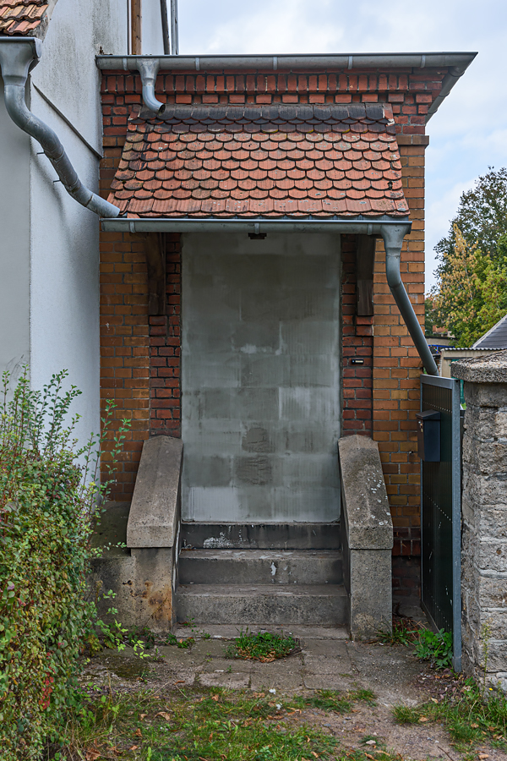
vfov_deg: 46.4
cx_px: 254
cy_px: 380
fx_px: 887
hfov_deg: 31.9
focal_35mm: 42
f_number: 7.1
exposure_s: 1/400
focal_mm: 28
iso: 200
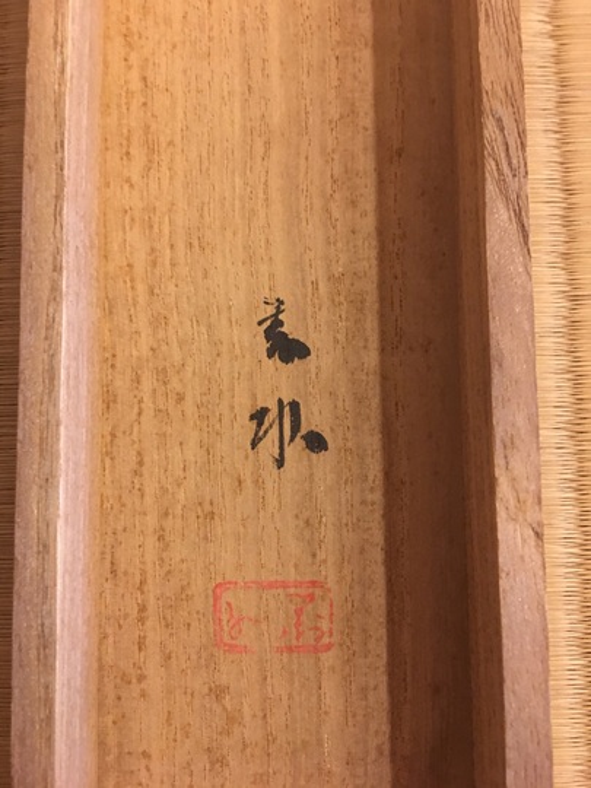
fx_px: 660
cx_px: 296
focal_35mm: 29
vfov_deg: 61.7
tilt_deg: -84.8
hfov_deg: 48.2
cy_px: 394
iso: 100
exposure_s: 1/4
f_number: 2.2
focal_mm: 4.15
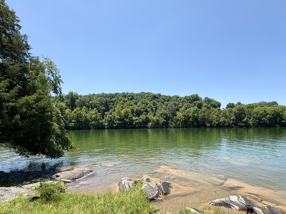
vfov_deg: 68.0
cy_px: 128
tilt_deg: -1.2
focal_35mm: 19
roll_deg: +1.7
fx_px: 157
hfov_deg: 84.3
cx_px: 159
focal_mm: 2.22
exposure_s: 1/1277
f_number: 2.2
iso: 40
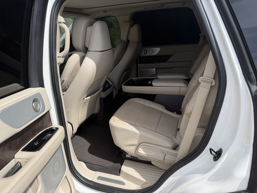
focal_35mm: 24
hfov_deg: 71.6
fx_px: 178
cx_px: 128
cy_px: 96
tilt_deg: -20.8
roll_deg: +2.8
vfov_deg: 56.8
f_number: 1.78
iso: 80
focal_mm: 6.76
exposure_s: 1/3021
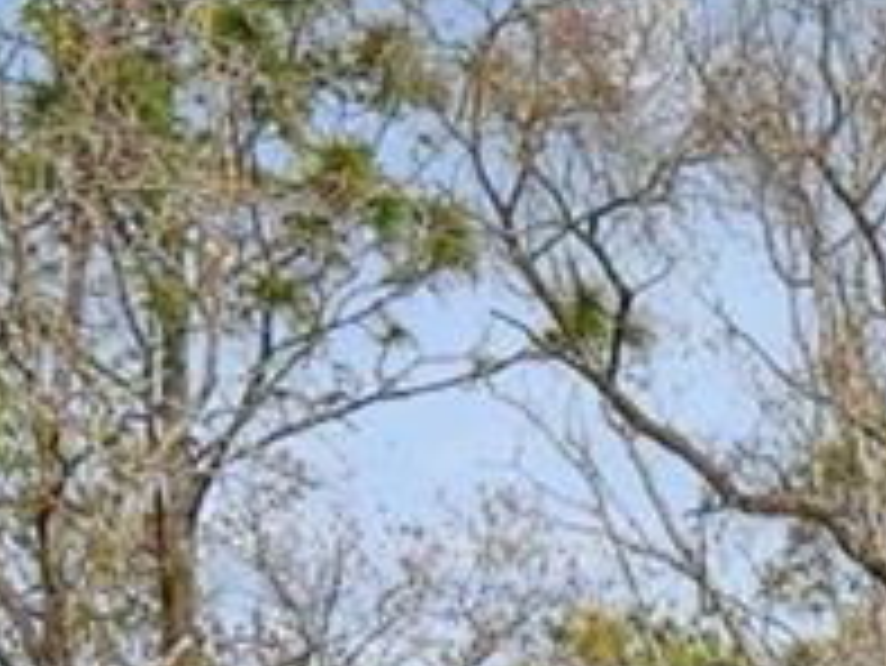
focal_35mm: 117
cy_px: 1544
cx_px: 1174
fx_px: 2996
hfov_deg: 15.9
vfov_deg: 10.9
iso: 100
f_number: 7.1
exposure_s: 1/160
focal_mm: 10
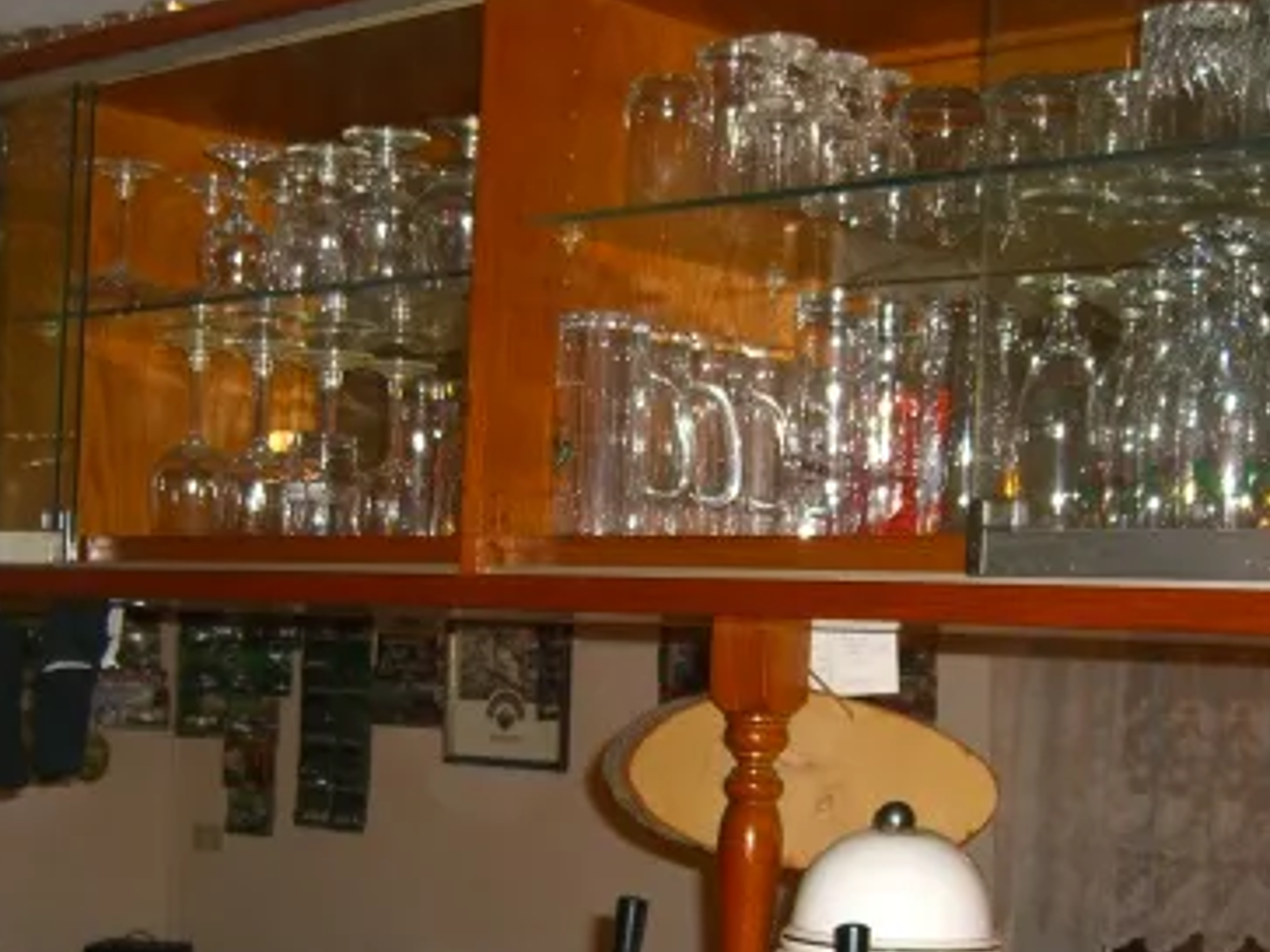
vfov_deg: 21.7
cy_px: 710
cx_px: 602
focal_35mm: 67
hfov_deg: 29.0
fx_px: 2457
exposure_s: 1/60
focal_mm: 7.9
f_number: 2.8
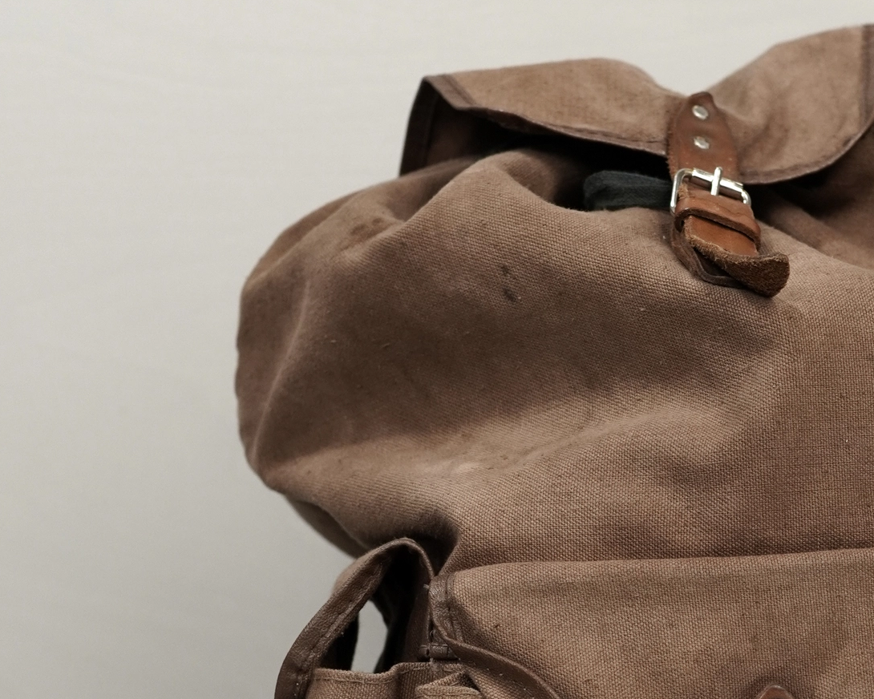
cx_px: 719
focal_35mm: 119
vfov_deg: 12.9
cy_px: 565
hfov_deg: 16.0
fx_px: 3078
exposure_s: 1/100
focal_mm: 32
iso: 400
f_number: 3.2
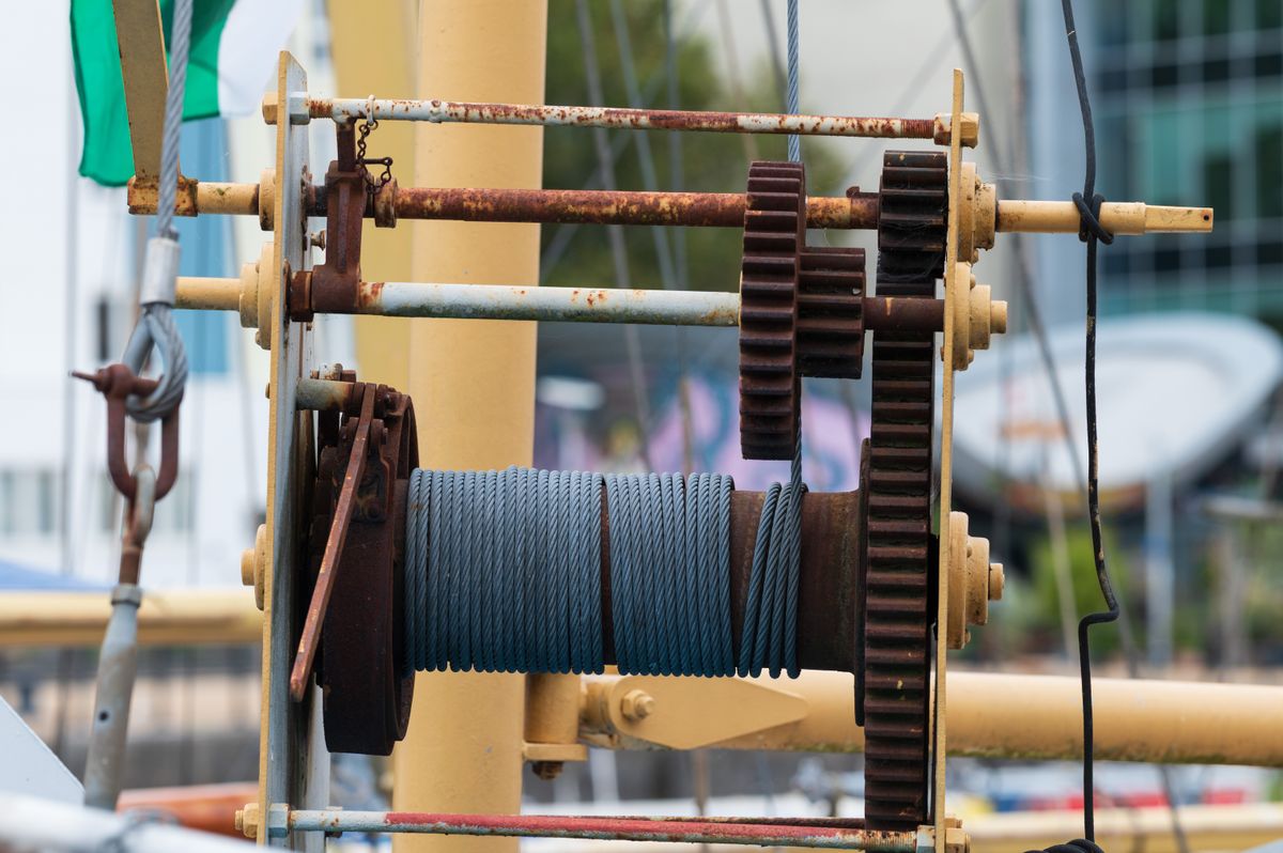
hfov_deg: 10.3
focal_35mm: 200
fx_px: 7122
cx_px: 642
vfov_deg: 6.9
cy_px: 426
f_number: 5.6
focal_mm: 200
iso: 200
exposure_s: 1/160
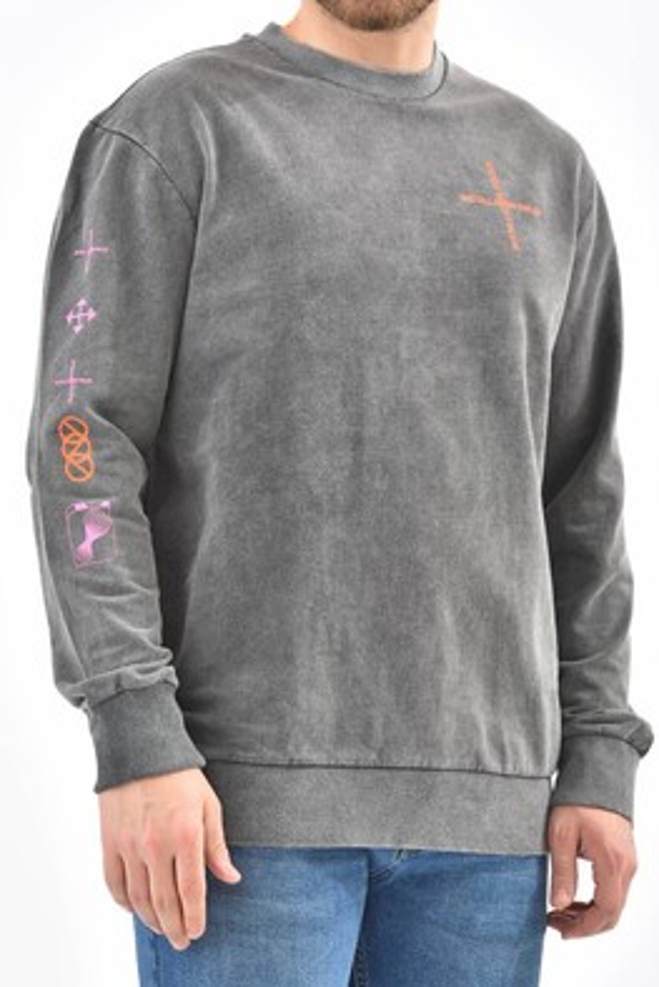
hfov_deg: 8.6
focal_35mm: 159
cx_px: 363
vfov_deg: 12.9
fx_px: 4362
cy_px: 596
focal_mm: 116
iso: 100
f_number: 7.1
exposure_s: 1/160
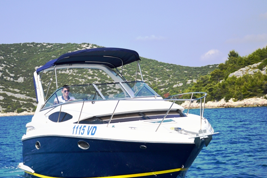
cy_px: 106
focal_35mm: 91
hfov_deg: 22.4
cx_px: 125
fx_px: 674
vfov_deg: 15.0
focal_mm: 48
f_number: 4.5
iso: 180
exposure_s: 1/4000
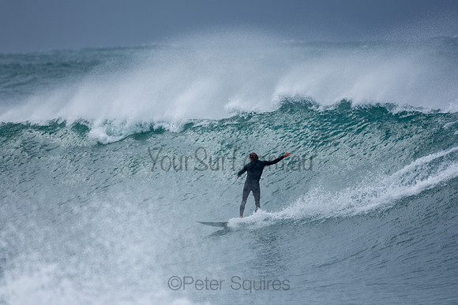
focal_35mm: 720
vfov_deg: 1.9
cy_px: 152
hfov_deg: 2.9
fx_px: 9162
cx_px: 229
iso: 160
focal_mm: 480
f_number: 5.6
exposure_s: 1/800
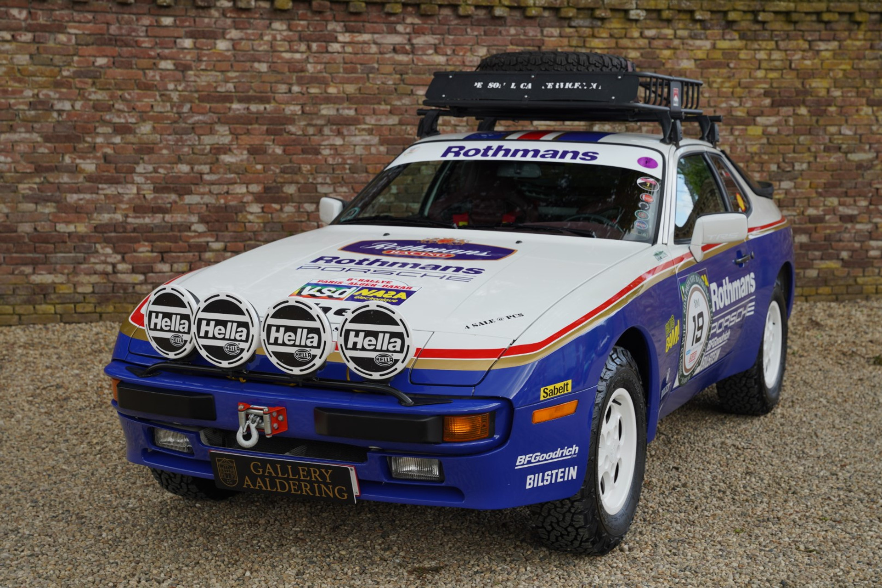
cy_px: 294
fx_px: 1428
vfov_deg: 23.3
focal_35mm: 58
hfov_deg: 34.3
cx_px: 441
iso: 100
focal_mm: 58.3
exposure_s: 1/80
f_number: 5.6
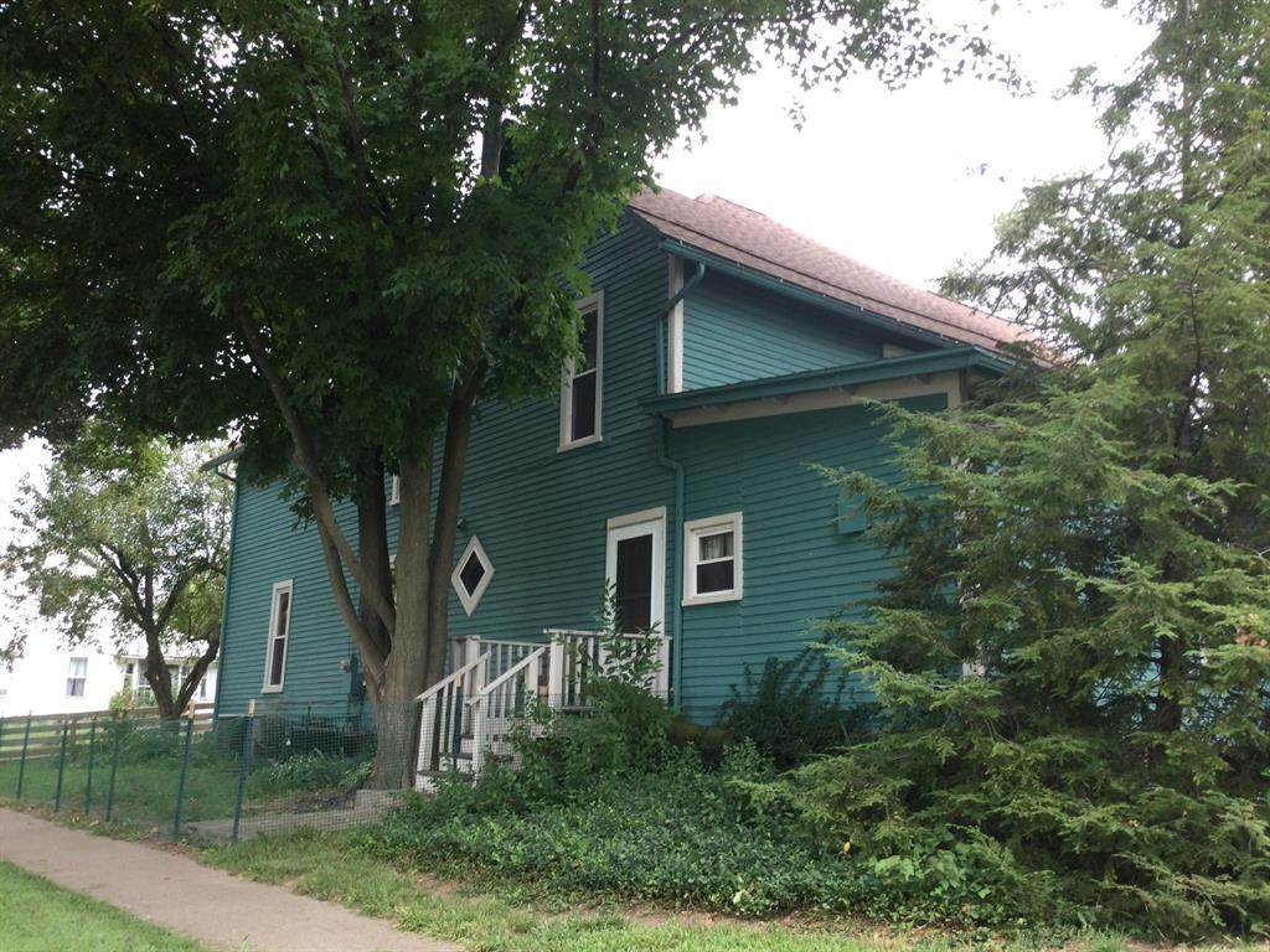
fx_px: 1137
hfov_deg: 58.4
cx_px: 635
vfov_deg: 45.4
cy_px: 476
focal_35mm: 31
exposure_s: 1/60
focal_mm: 3.3
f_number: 2.4
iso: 32
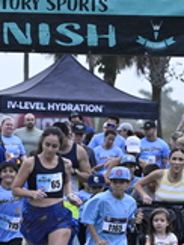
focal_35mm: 280
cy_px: 201
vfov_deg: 7.1
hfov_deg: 5.3
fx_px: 1979
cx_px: -2
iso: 3200
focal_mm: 86
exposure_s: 1/1600
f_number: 4
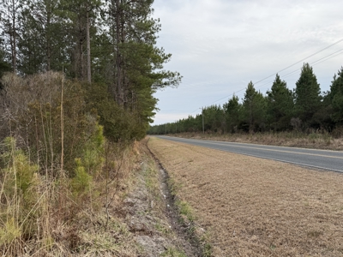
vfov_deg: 56.8
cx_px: 172
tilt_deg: +1.1
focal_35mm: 24
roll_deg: +1.9
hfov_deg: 71.6
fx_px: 238
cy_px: 128
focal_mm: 6.76
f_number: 1.78
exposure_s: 1/1901
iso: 80
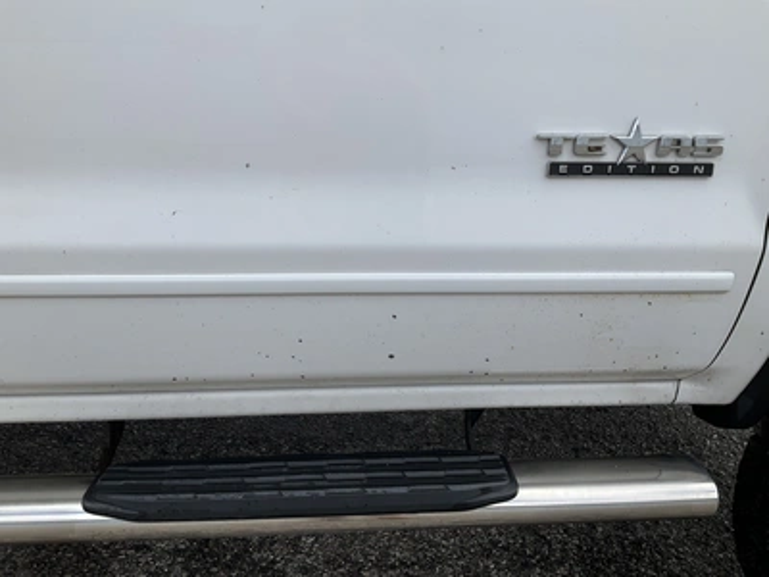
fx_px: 644
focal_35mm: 29
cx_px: 384
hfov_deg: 61.7
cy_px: 288
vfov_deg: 48.2
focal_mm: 3
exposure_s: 1/1342
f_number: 1.8
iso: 25
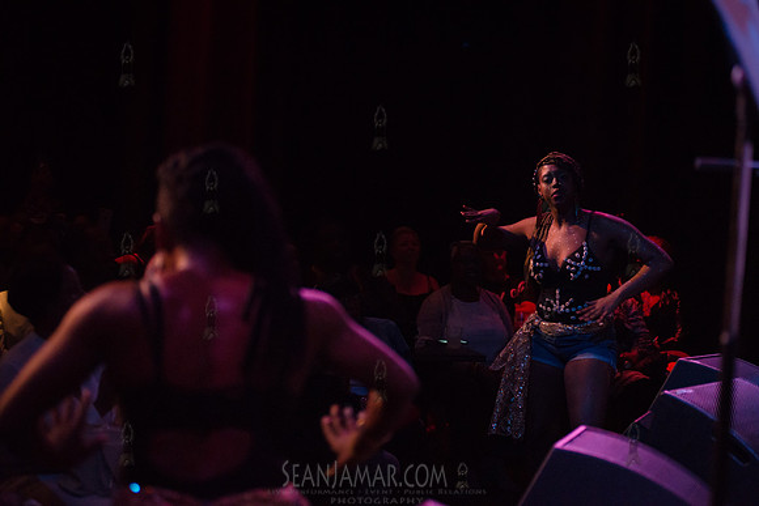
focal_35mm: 80
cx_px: 380
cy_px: 253
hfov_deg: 25.4
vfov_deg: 17.1
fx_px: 1687
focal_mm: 80
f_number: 2.8
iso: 4000
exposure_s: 1/200
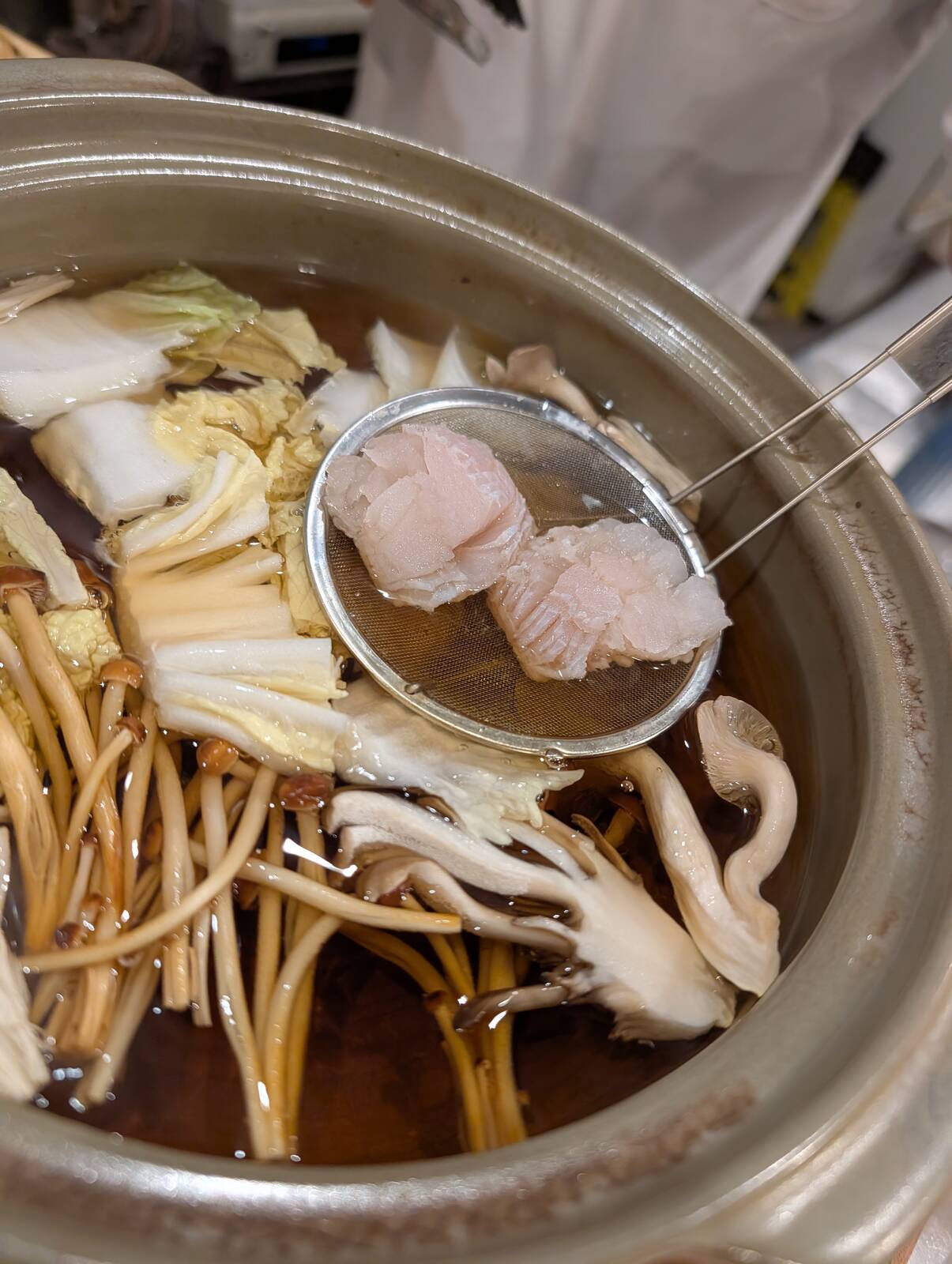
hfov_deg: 56.9
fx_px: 878
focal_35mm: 24
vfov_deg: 71.5
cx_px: 476
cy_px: 632
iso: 612
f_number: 1.68
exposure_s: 1/100
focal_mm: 6.9
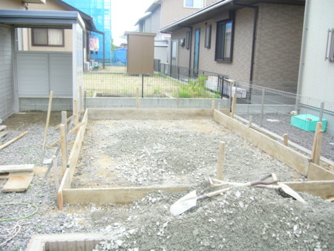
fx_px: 338
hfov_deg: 52.6
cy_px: 126
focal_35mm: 35
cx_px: 167
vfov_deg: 40.7
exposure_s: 1/100
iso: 80
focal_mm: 5.8
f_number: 2.8
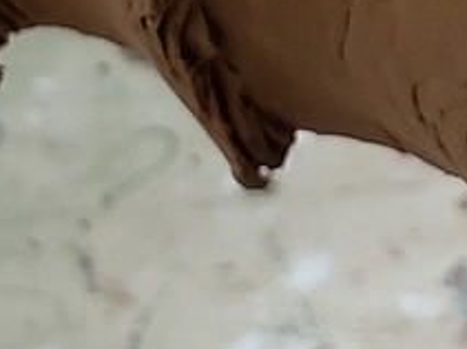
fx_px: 2130
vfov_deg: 8.5
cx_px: 547
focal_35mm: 158
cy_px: -506
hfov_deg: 12.3
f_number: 2.4
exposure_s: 1/59
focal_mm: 4.3
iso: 200
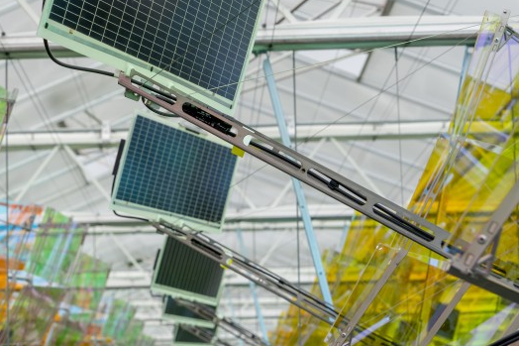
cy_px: 165
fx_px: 1816
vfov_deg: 10.9
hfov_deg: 16.1
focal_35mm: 126
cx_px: 83
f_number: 6.3
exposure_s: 1/200
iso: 200
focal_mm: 55
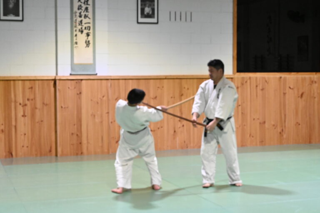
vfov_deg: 21.9
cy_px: 106
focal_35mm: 62
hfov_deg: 32.4
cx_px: 160
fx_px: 551
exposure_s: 1/250
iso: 8000
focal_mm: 62
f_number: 8
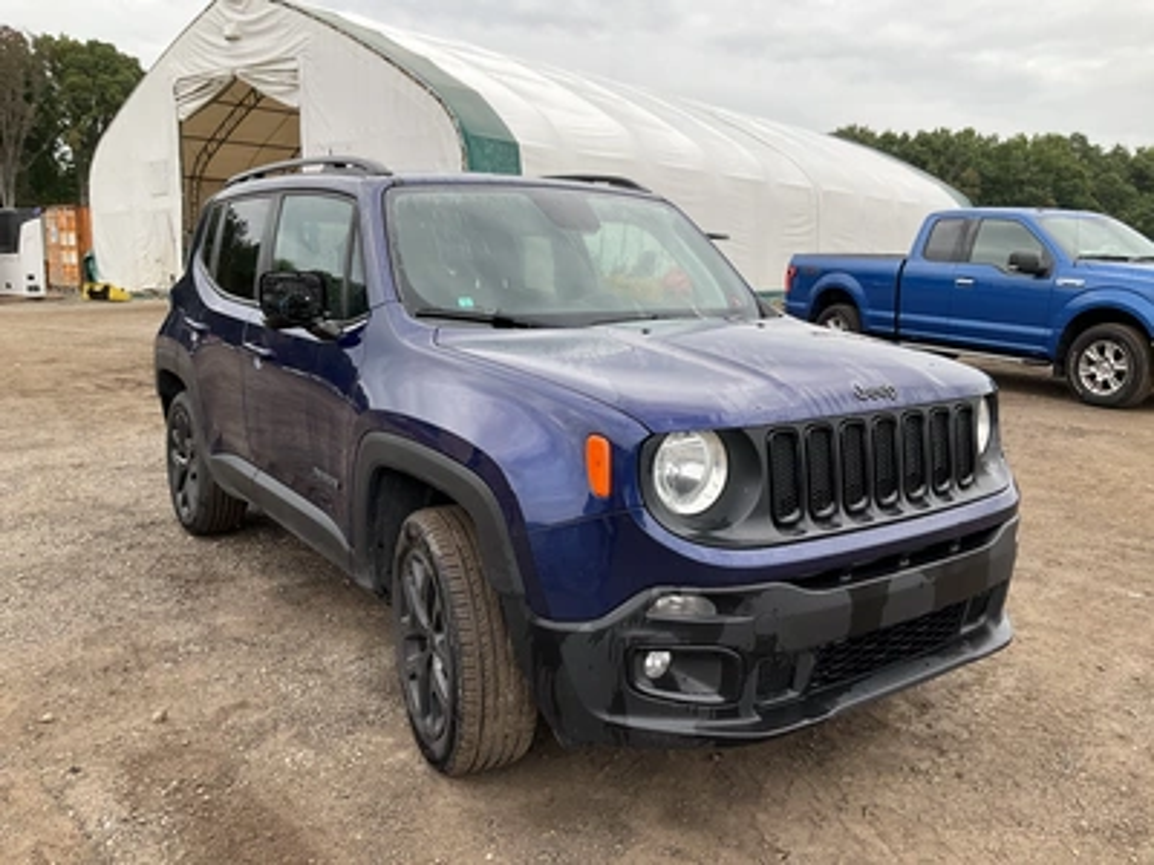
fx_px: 967
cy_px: 432
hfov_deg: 61.7
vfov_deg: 48.2
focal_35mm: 29
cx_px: 577
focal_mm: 3
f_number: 1.8
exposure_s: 1/284
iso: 25
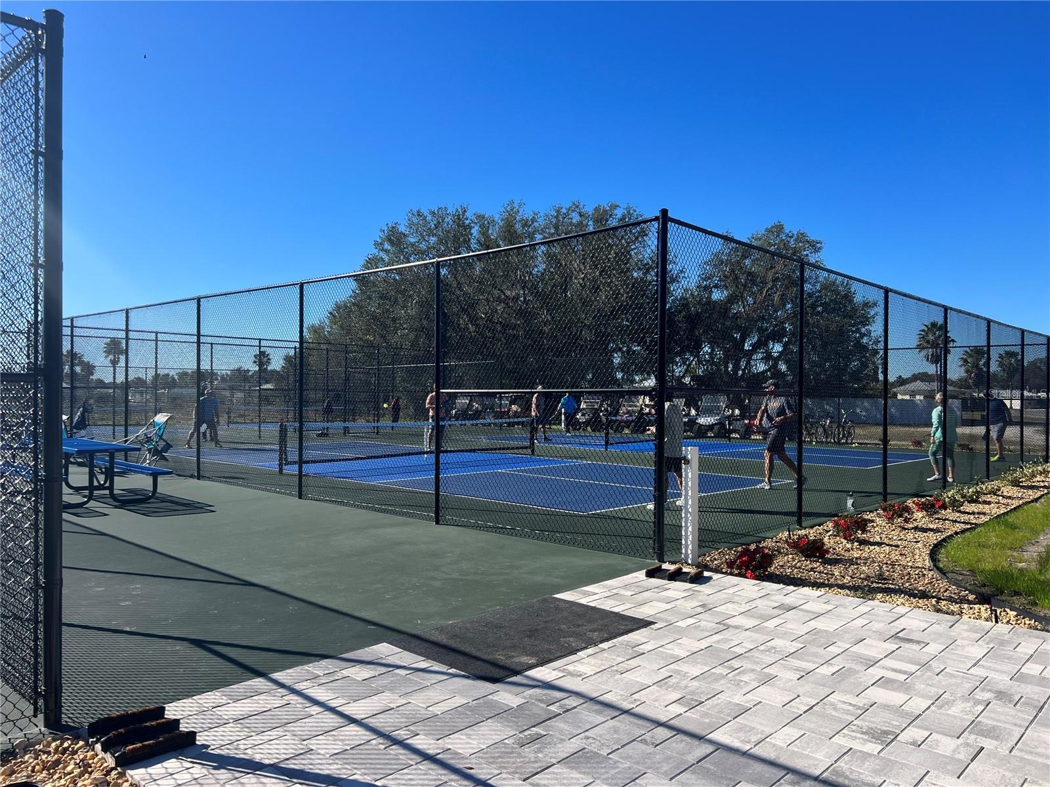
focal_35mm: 26
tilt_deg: +0.0
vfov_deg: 53.1
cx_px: 525
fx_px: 789
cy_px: 394
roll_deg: +0.0
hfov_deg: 67.3
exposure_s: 1/4115
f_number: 1.5
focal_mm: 5.7
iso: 50
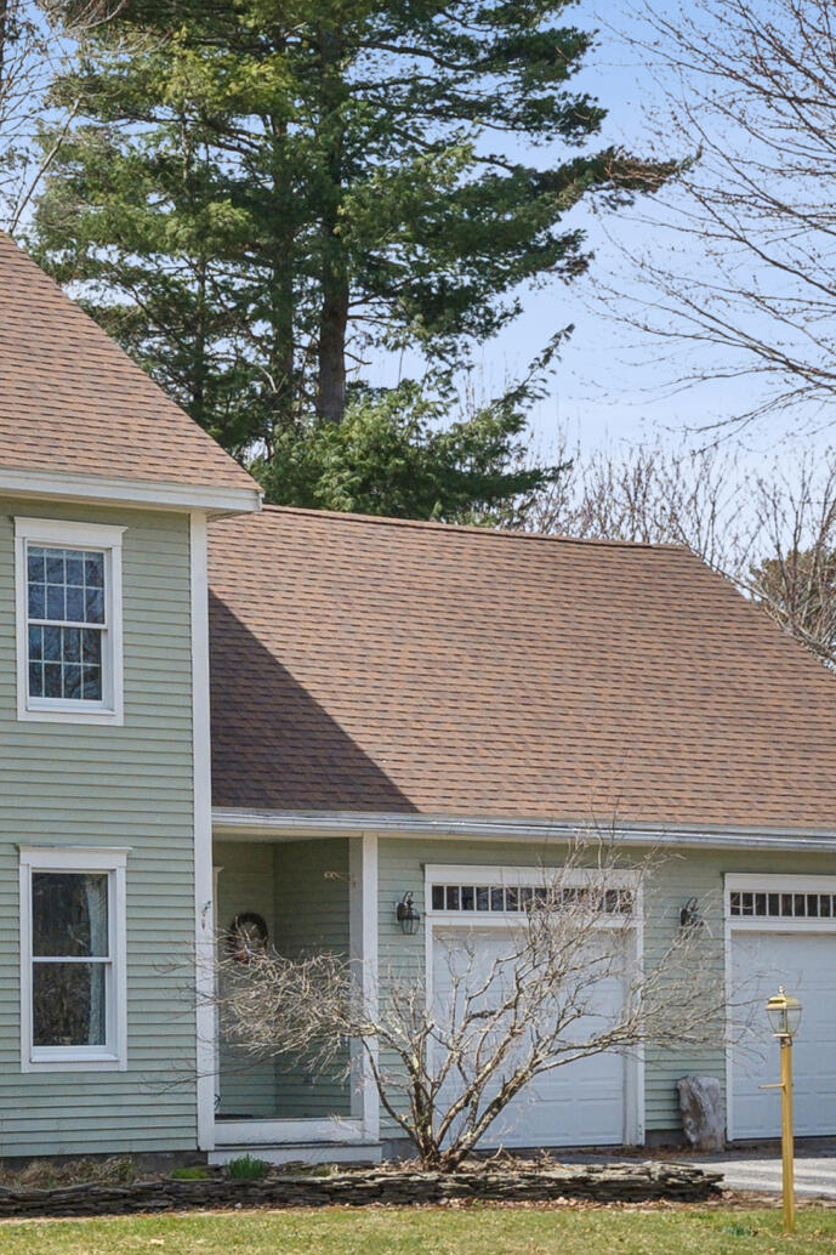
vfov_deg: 22.6
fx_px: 3136
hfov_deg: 14.4
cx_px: -314
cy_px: 573
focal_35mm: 90
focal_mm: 31
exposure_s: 1/1000
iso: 320
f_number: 7.1
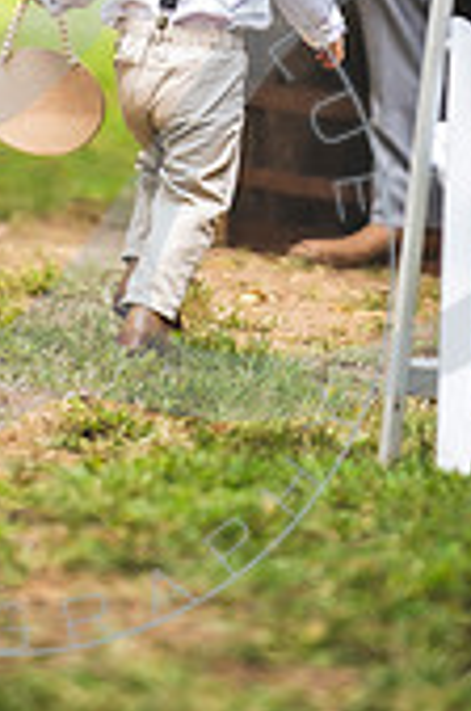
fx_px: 10522
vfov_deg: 3.9
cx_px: 193
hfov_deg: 2.6
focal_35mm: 534
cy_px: -55
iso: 500
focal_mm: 200
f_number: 2.8
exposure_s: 1/640
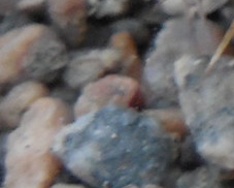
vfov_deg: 6.8
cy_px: -302
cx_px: 684
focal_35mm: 213
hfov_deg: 7.9
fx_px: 1476
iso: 400
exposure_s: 1/20
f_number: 3.6
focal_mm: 5.6
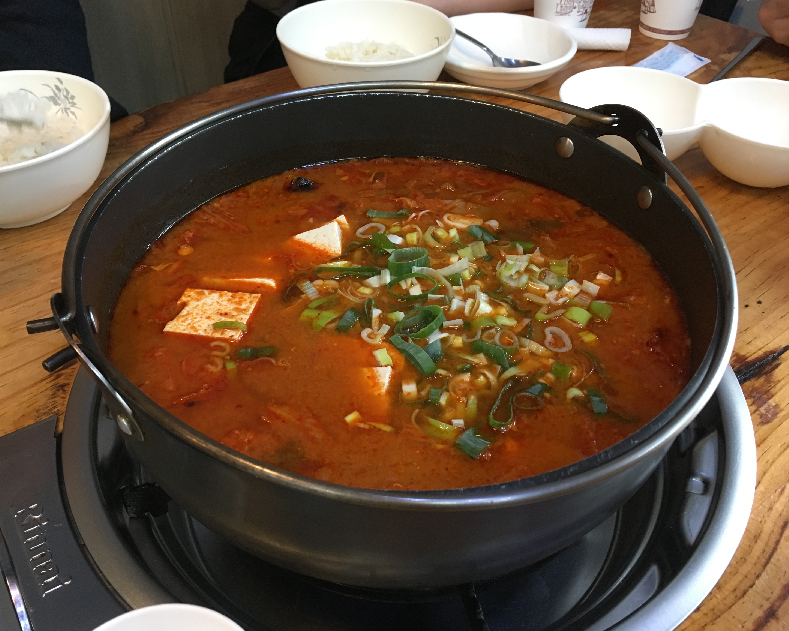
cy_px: 308
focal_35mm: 31
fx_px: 724
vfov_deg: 47.1
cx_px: 376
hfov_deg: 57.2
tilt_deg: -40.5
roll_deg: +0.4
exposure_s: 1/30
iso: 125
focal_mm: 4.15
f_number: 2.2
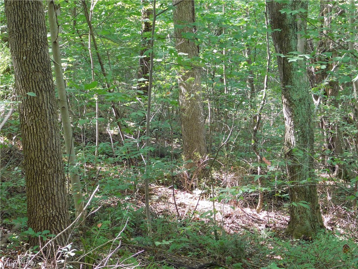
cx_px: 179
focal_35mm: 80
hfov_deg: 24.4
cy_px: 134
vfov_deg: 18.4
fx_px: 827
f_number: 4.4
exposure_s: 1/20
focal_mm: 14.2
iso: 400
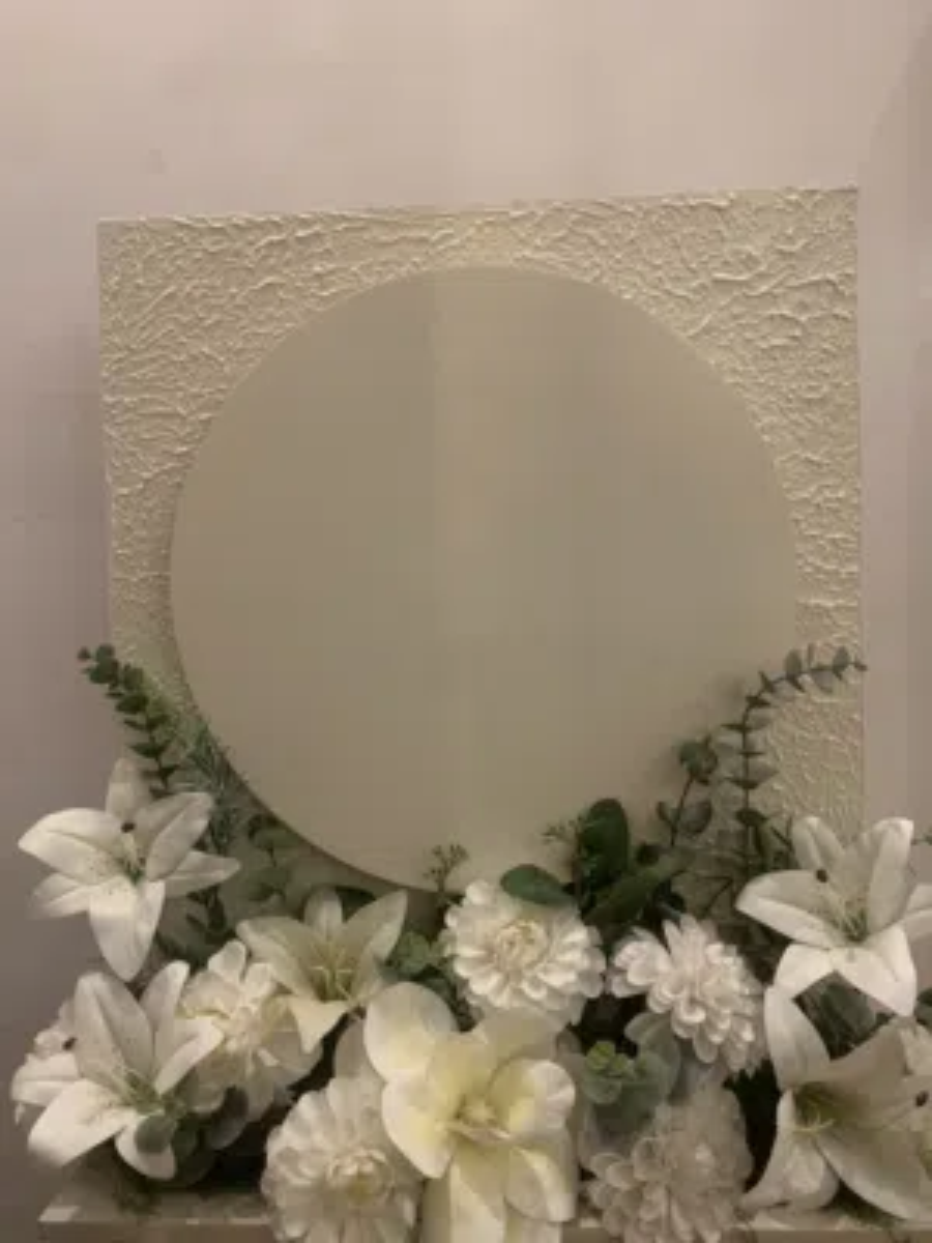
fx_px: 933
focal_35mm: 26
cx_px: 466
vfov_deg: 67.3
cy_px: 622
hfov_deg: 53.1
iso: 400
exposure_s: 1/40
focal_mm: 4.25
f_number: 1.8
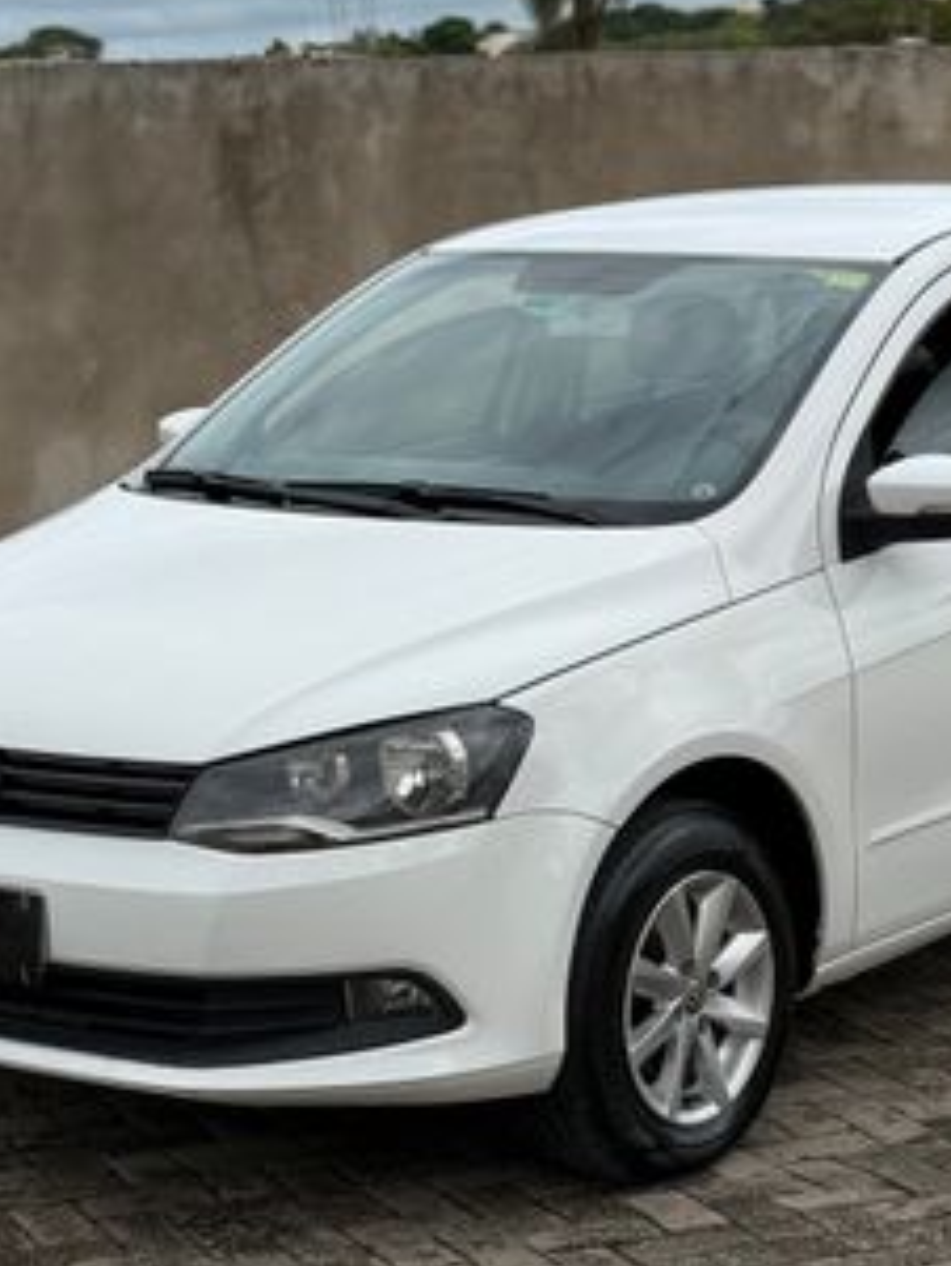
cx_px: 648
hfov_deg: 19.6
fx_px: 2745
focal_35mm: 75
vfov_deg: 26.0
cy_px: 614
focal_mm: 6.76
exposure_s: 1/6024
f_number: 1.78
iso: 64
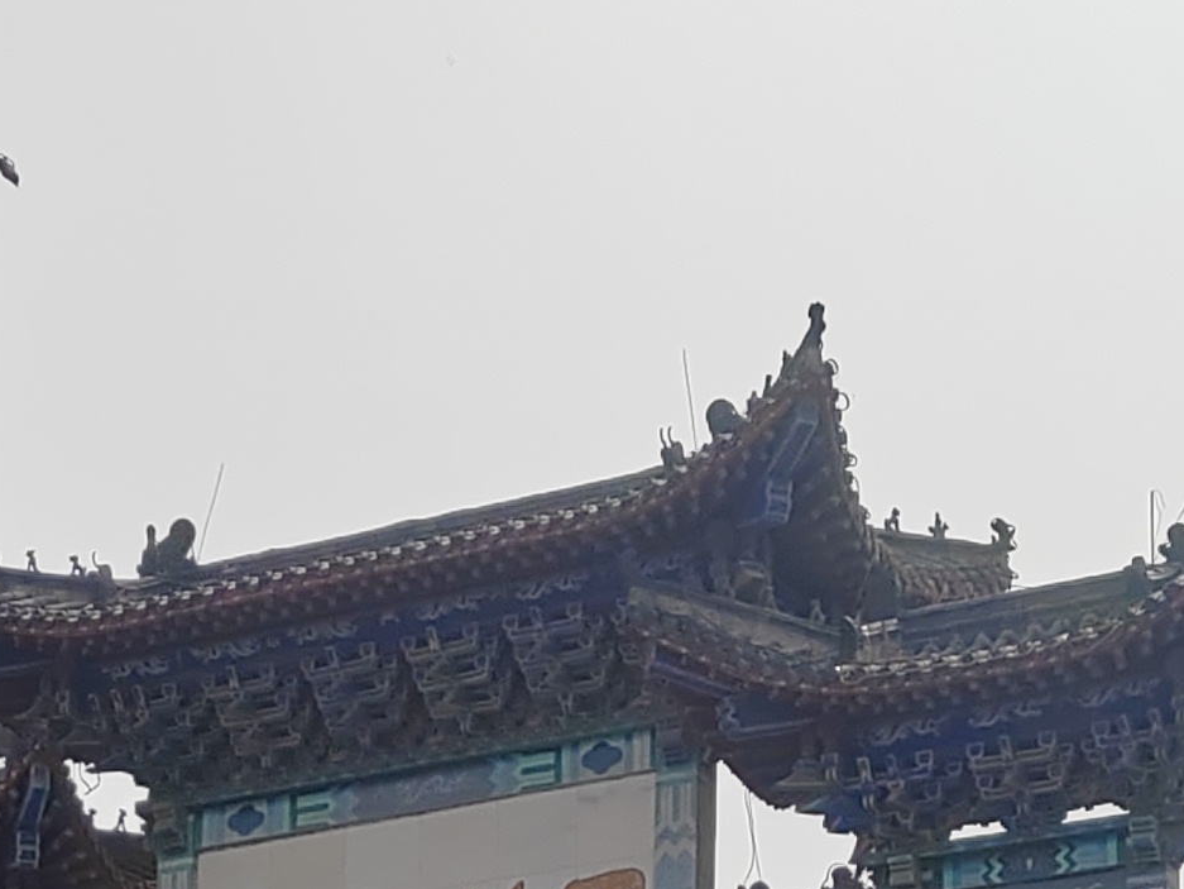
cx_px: 590
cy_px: 1928
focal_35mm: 118
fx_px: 4037
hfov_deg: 16.7
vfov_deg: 11.1
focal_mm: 5.52
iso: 100
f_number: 1.9
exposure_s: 1/7600
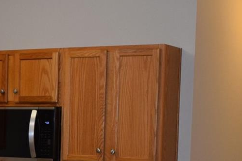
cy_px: 222
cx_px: -33
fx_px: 746
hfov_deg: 17.7
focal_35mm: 111
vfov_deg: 11.9
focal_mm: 18
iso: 800
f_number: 5
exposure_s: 1/100
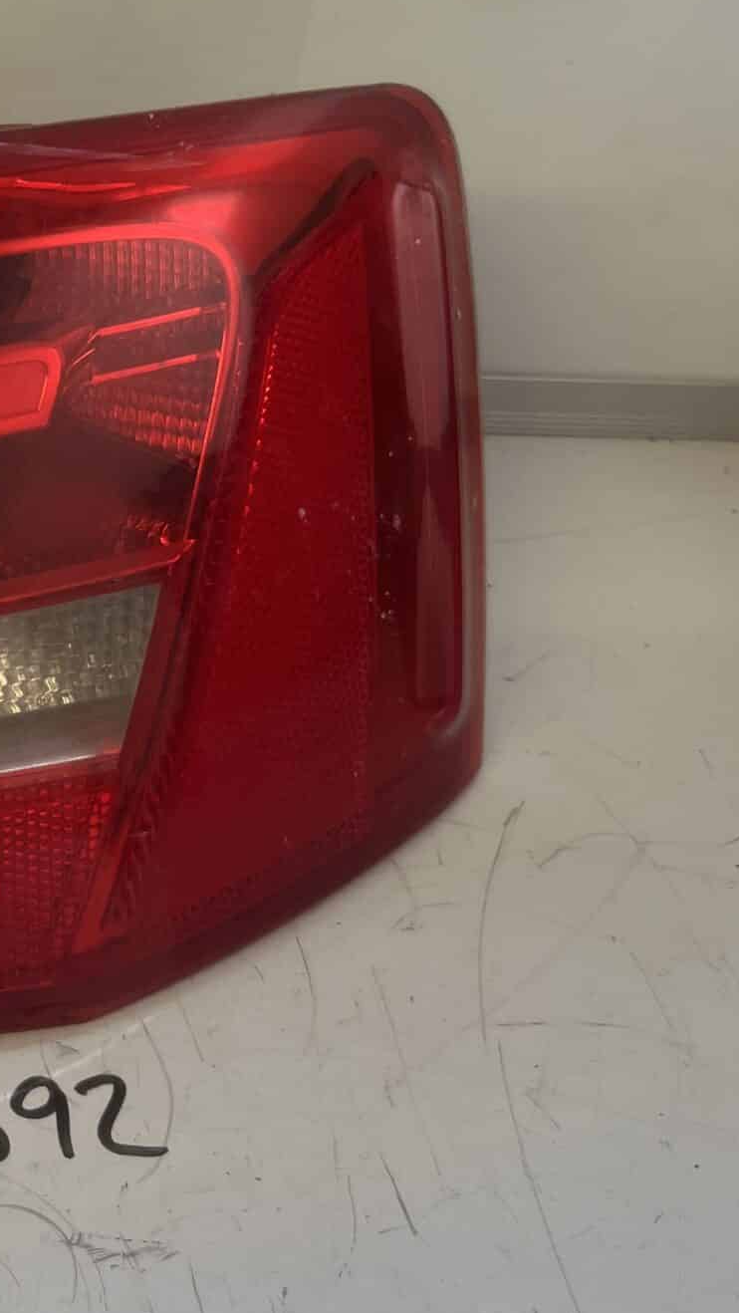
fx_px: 1915
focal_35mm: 55
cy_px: 514
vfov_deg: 37.7
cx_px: -167
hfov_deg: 20.3
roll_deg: -1.4
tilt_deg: -41.3
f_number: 1.6
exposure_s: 1/122
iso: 100
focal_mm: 5.1
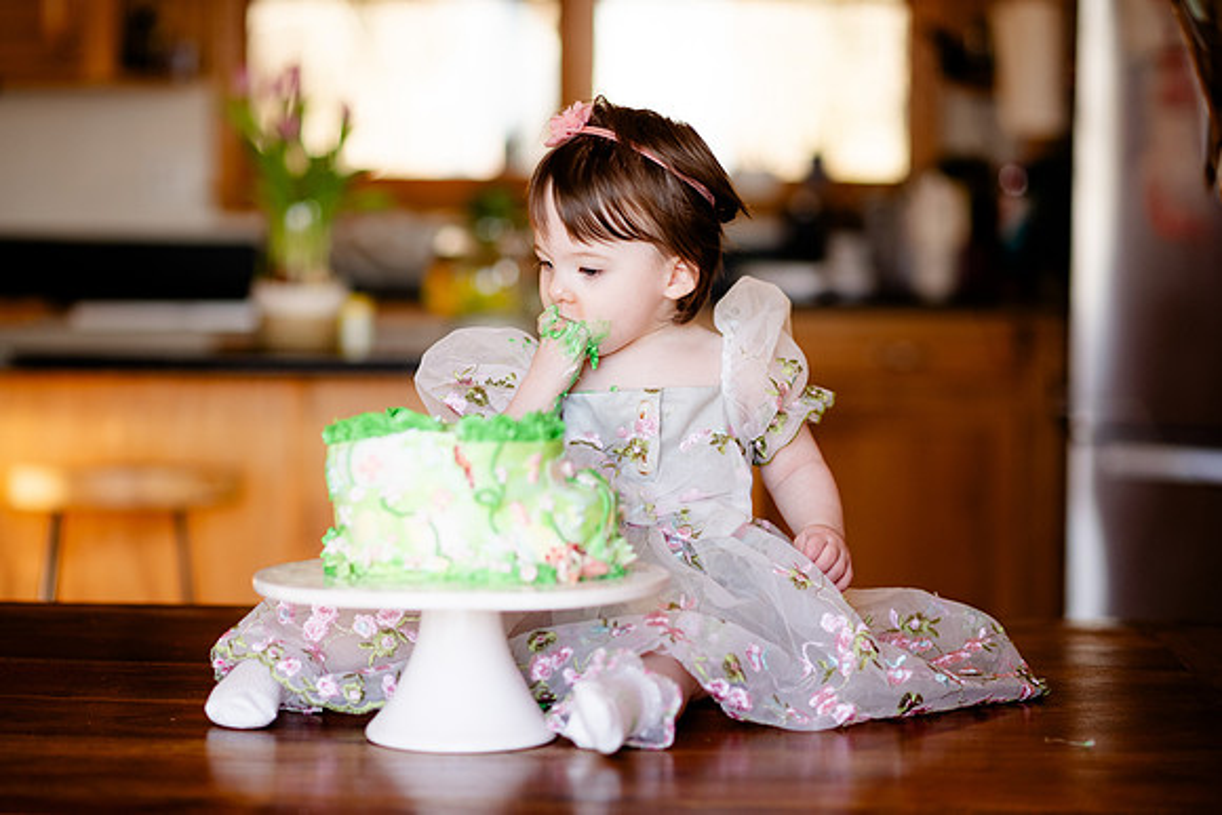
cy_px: 408
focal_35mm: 90
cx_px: 604
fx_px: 3064
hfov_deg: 22.6
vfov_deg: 15.2
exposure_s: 1/500
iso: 250
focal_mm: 85
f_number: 2.2
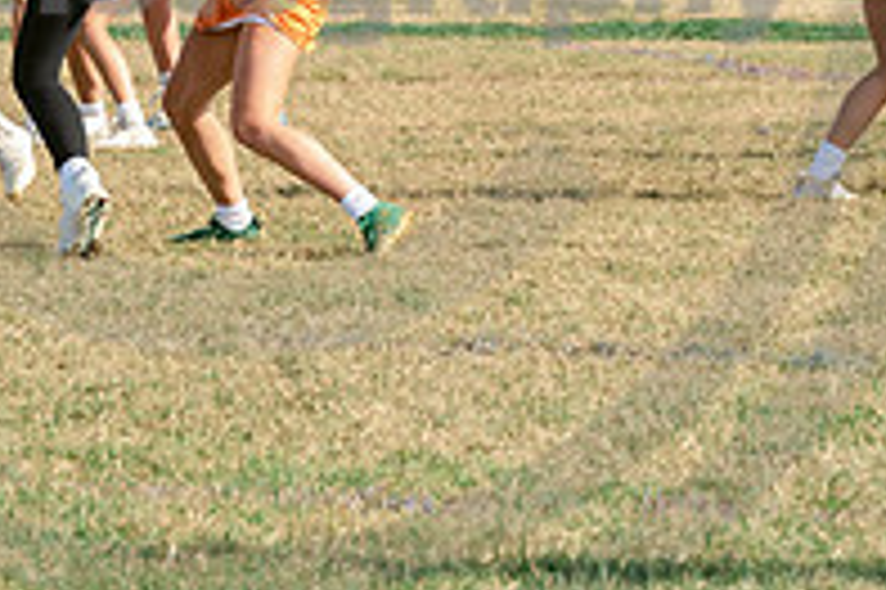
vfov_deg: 3.4
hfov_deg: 5.1
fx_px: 10008
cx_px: 133
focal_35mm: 407
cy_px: -78
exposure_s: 1/800
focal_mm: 125
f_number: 7.1
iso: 250
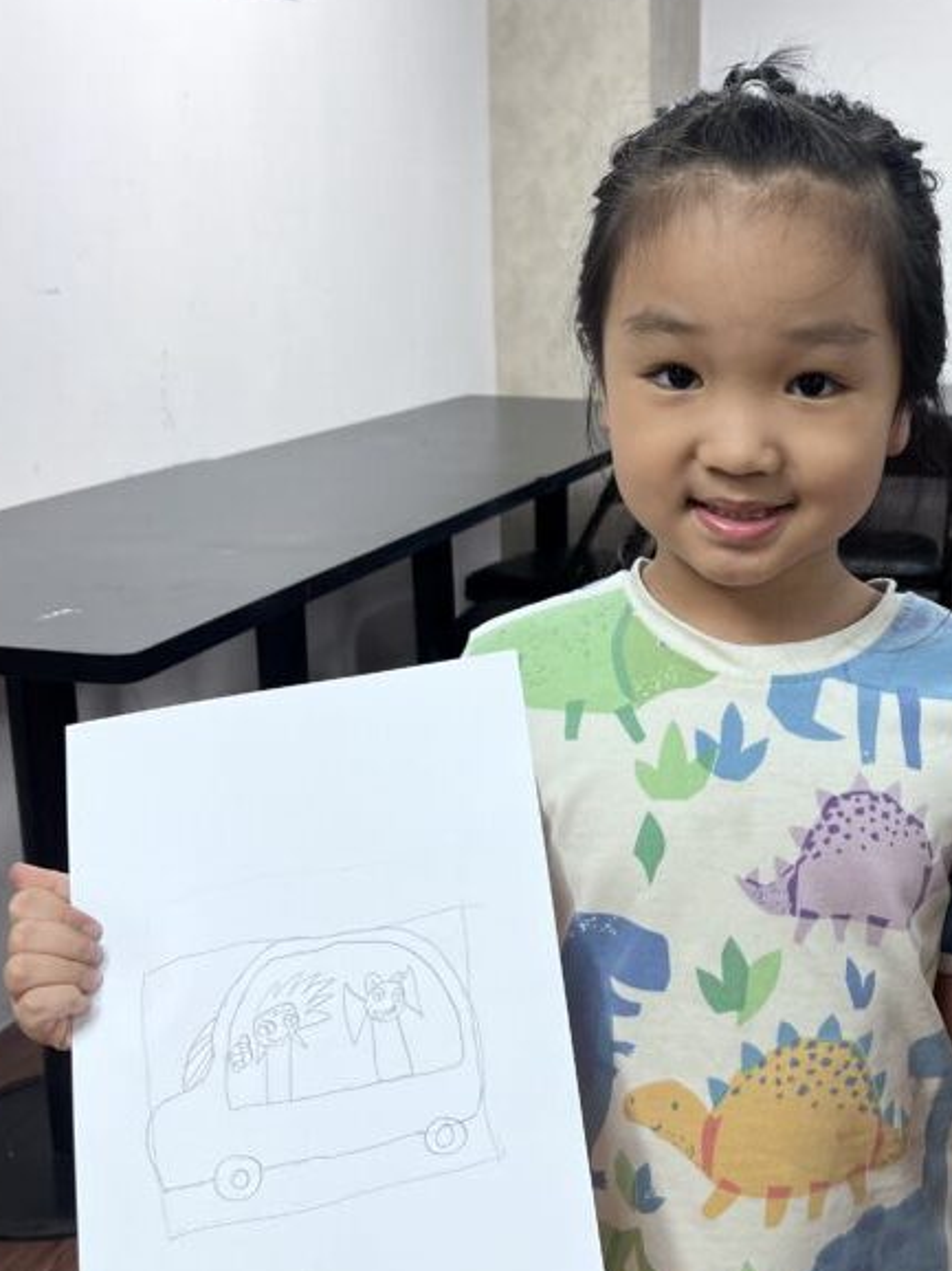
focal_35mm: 45
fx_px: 1651
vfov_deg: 42.1
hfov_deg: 31.5
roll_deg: -1.4
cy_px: 609
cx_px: 721
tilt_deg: -13.5
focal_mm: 5.7
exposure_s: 1/100
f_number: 1.5
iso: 50
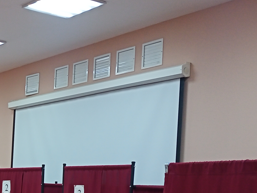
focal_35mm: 70
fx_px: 520
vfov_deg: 20.3
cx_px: -27
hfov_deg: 25.7
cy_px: 197
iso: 117
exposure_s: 1/50
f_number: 1.8
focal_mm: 4.05
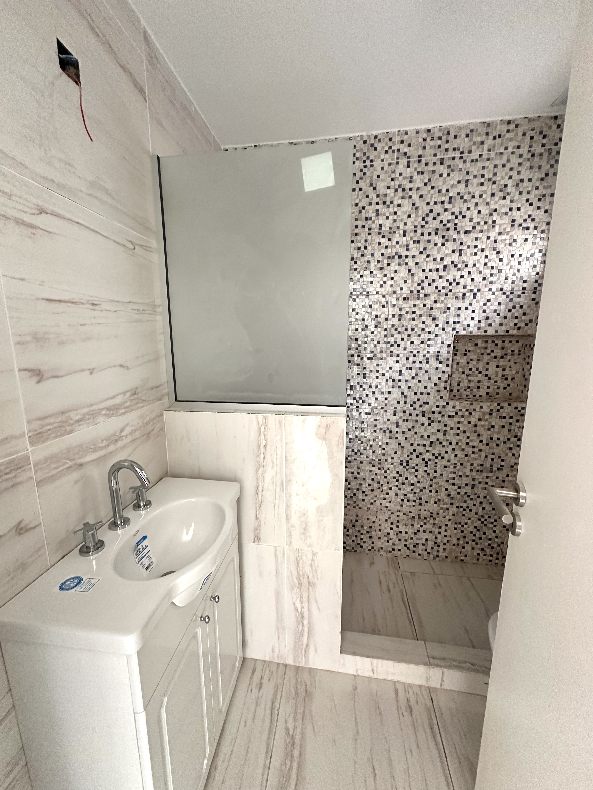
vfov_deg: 102.1
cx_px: 296
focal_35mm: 14
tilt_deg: -9.9
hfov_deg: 85.7
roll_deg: -0.3
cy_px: 395
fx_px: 320
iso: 400
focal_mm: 2.22
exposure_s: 1/60
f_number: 2.2
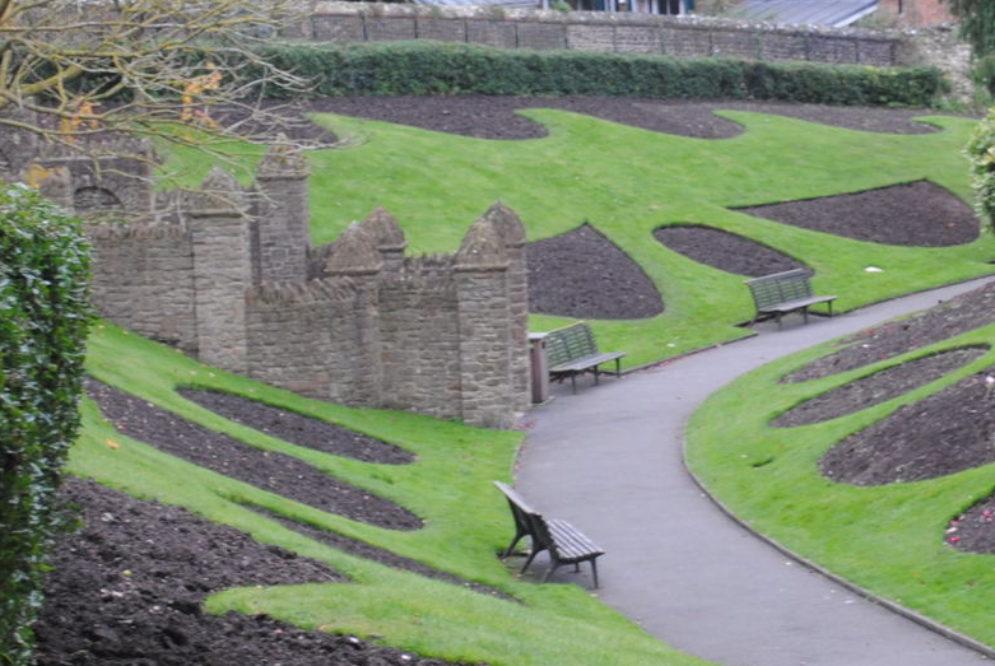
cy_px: 311
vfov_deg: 11.6
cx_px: 708
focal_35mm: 118
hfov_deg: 17.3
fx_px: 3266
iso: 220
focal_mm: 32
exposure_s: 1/30
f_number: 4.8
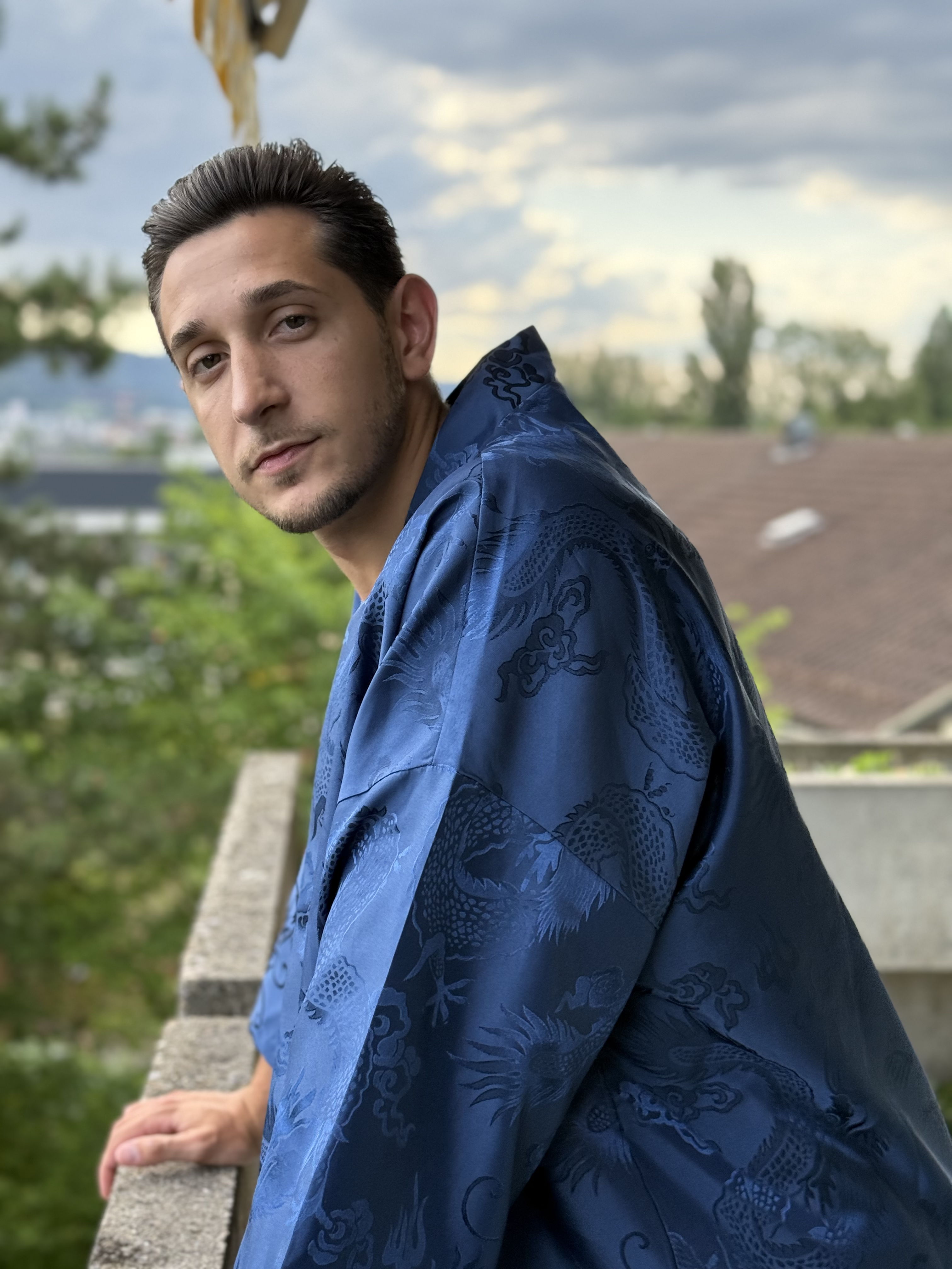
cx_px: 476
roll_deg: -0.3
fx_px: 1760
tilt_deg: -6.7
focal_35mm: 48
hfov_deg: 30.3
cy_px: 634
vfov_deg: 39.7
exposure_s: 1/663
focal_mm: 6.76
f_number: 1.78
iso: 100
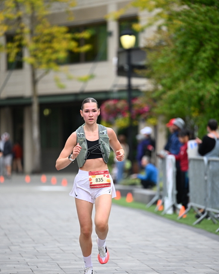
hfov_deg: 6.8
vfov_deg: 8.5
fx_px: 1839
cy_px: 163
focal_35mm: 227
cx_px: 109
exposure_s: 1/2000
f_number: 2.8
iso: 640
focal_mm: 200
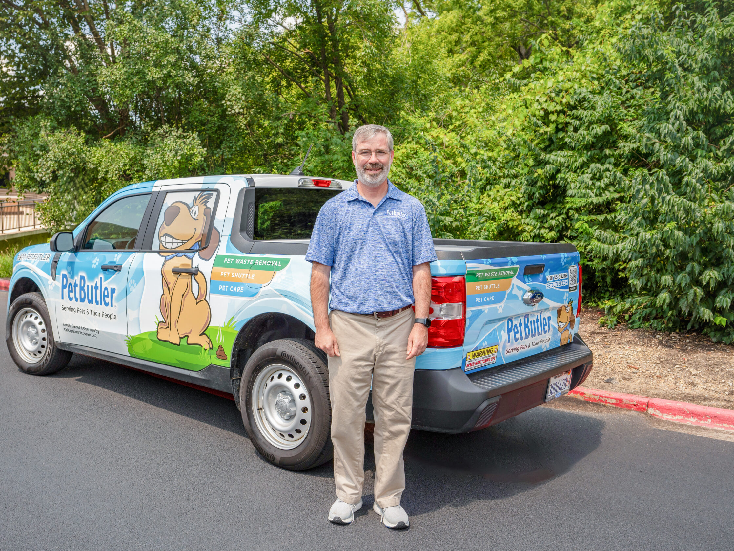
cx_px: 317
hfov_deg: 55.2
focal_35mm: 33
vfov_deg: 42.9
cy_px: 275
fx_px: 700
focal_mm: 20
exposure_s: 1/800
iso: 125
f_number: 3.5
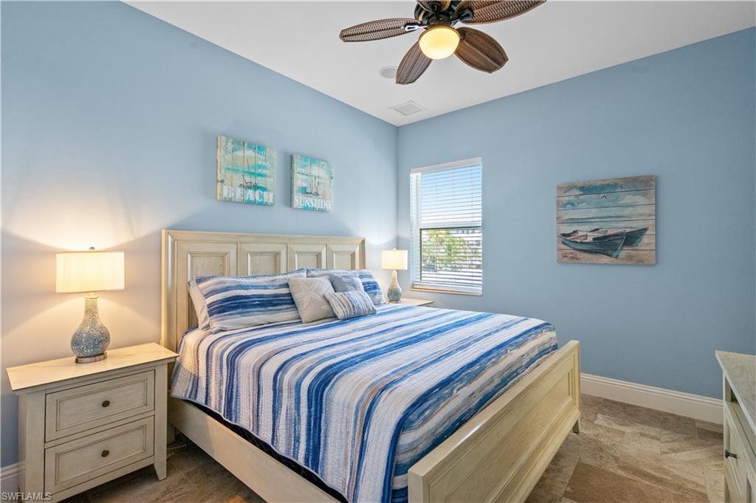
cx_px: 378
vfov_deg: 73.7
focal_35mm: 16
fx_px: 336
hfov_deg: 96.8
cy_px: 252
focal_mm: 16
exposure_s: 1/25
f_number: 8
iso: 400
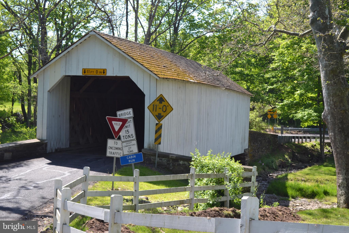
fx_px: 582
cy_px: 116
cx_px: 174
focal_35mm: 60
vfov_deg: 22.6
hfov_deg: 33.4
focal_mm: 40
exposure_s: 1/160
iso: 100
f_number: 6.3
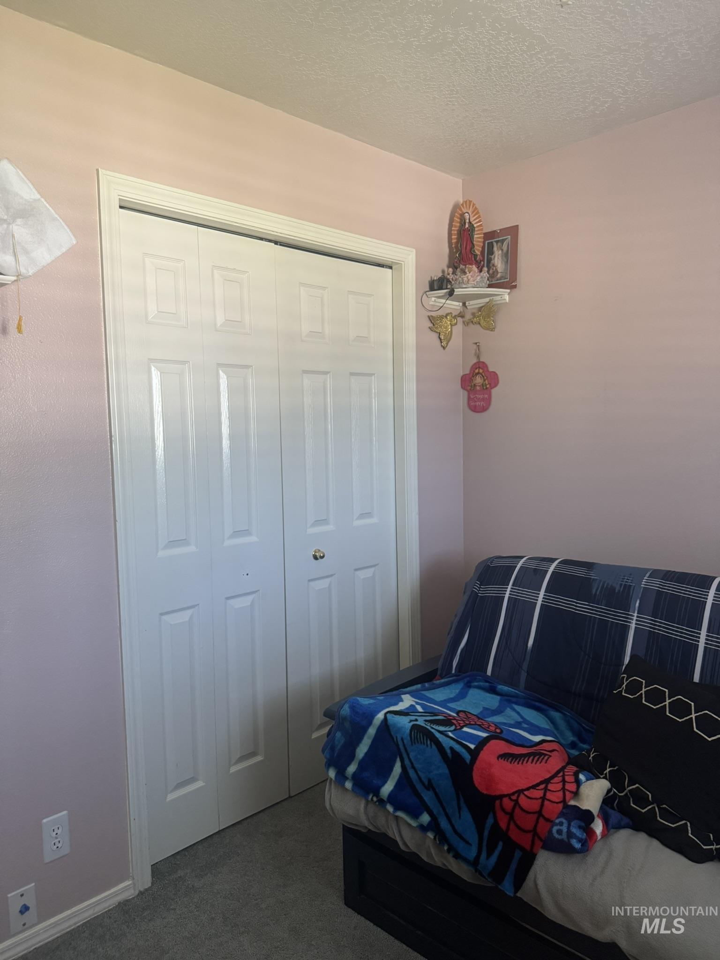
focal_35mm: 24
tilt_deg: -5.2
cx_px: 360
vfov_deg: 71.6
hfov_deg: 56.8
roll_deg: +1.5
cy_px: 480
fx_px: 666
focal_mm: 6.76
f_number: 1.78
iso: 500
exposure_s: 1/60
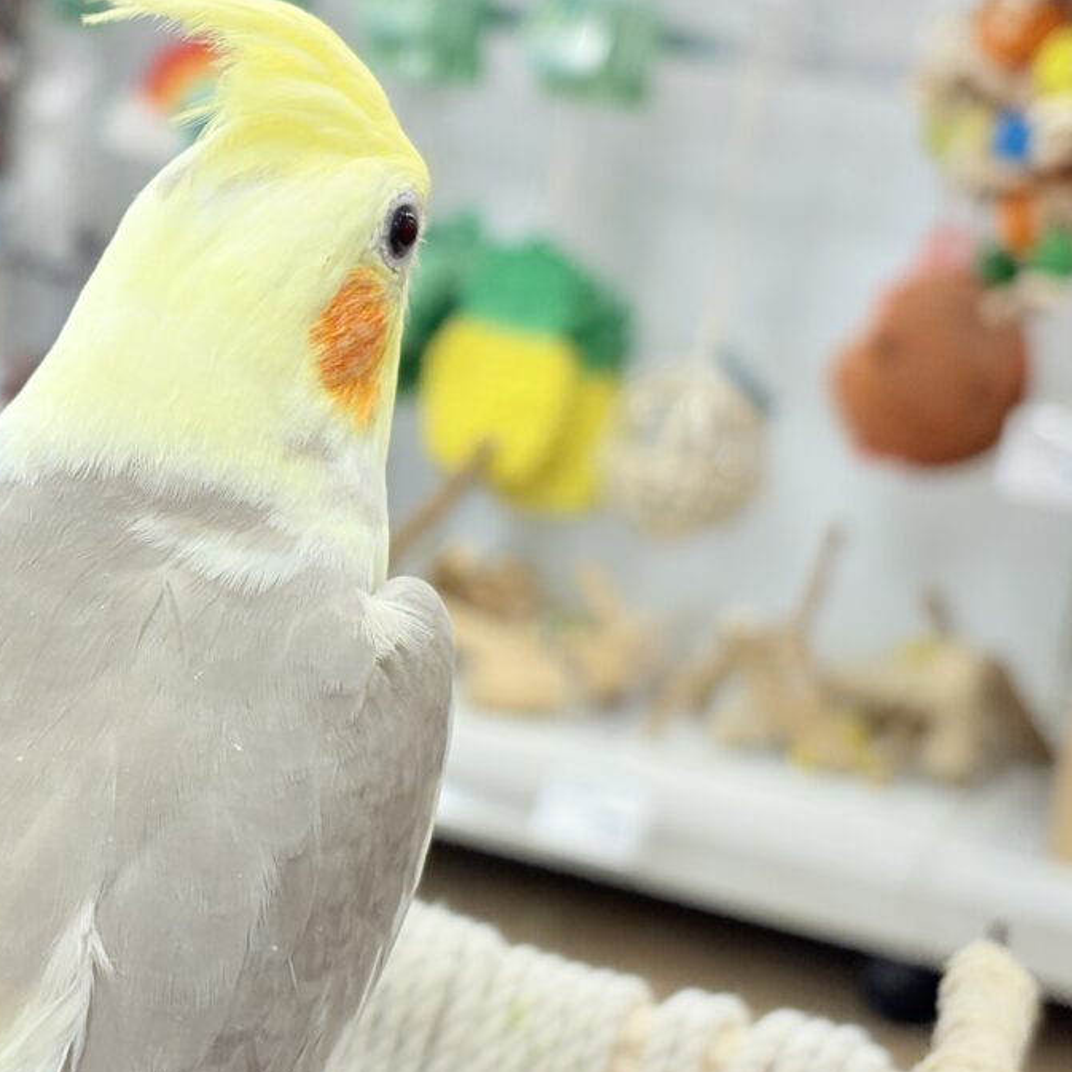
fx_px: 2873
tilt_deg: -11.3
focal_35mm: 82
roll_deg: -6.1
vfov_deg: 21.1
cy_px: 524
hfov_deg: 21.0
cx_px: 282
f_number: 1.6
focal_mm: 5.96
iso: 100
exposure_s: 1/100
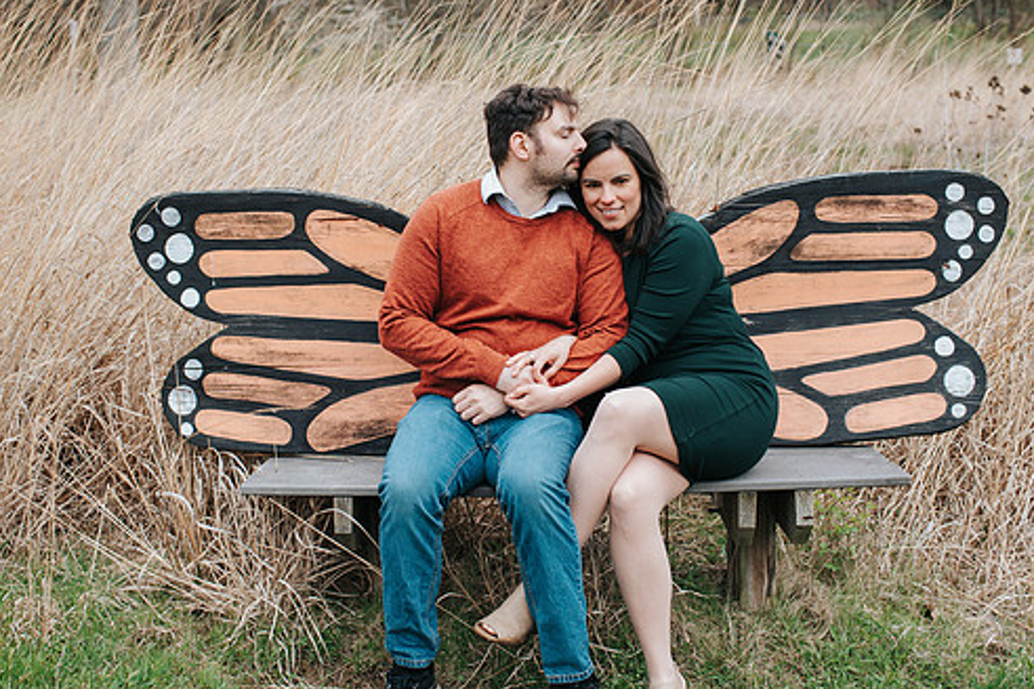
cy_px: 313
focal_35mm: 46
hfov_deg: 42.7
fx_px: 1321
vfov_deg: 29.2
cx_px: 466
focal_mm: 35
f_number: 3.2
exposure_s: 1/320
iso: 100
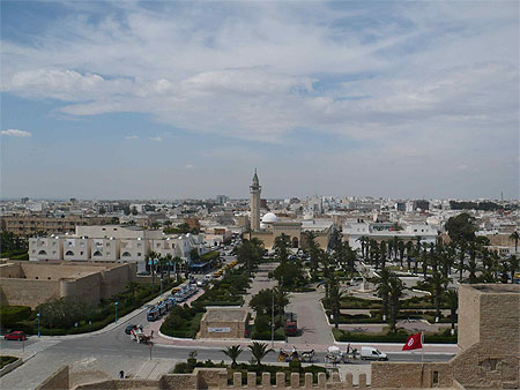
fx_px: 526
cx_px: 260
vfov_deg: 40.7
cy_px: 195
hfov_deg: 52.6
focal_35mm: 35
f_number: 8
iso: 100
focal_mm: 5.8
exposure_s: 1/500
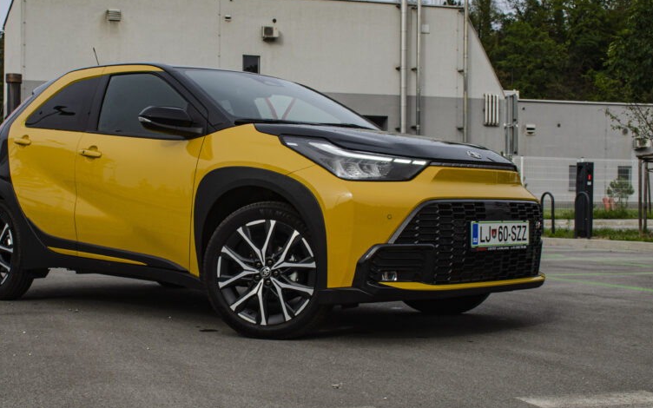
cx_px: 235
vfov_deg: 24.0
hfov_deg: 37.3
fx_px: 961
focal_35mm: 54
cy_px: 193
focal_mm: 26
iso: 180
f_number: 8
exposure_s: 1/250
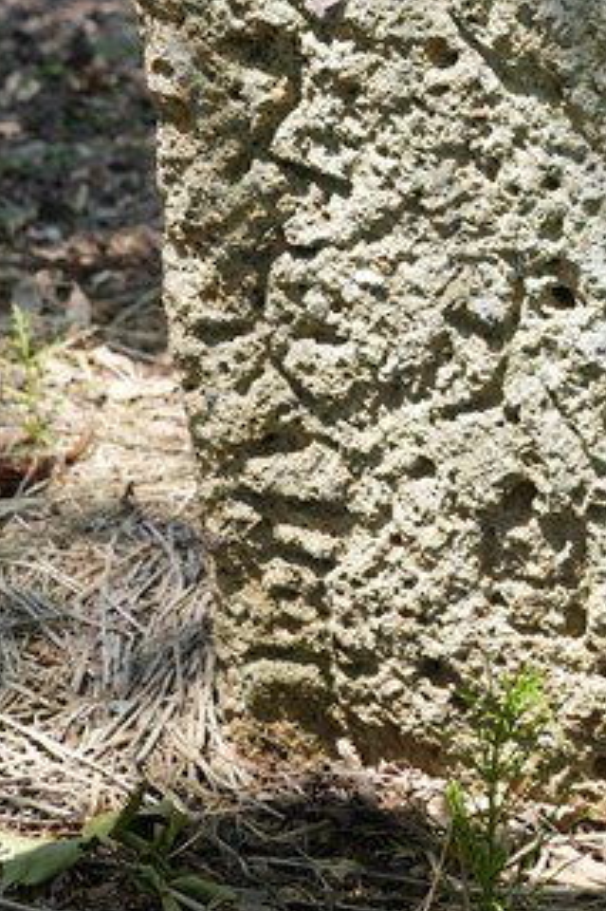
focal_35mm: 131
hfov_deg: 10.3
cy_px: -290
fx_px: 3311
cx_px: 683
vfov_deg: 14.9
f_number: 4.5
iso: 100
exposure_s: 1/200
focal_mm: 41
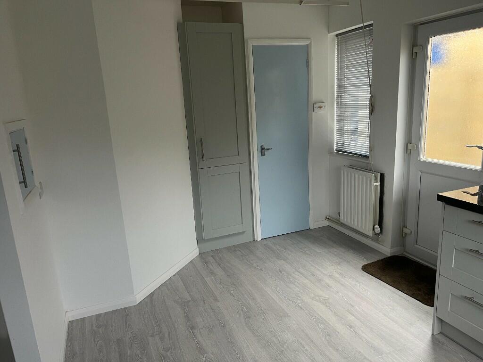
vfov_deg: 53.1
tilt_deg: -13.7
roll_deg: +3.3
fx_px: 363
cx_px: 242
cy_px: 181
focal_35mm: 26
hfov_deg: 67.3
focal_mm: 5.1
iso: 200
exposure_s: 1/60
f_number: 1.6
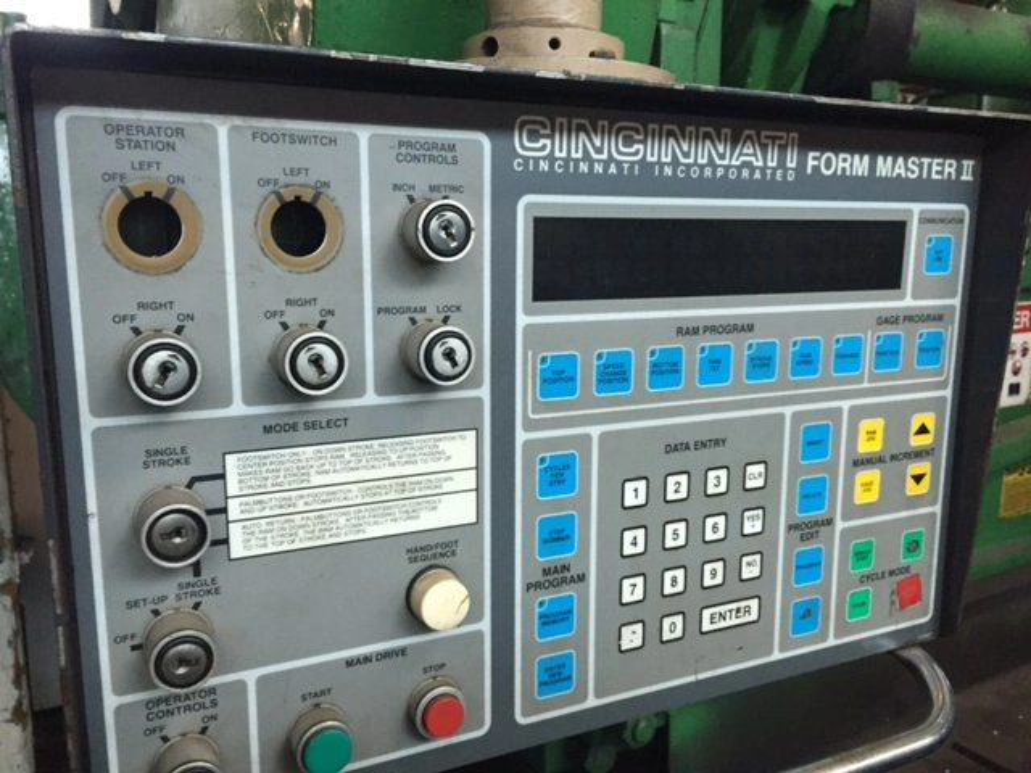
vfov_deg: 48.2
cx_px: 516
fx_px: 864
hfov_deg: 61.7
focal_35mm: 29
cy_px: 386
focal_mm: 4.15
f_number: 2.2
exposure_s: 1/30
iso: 160
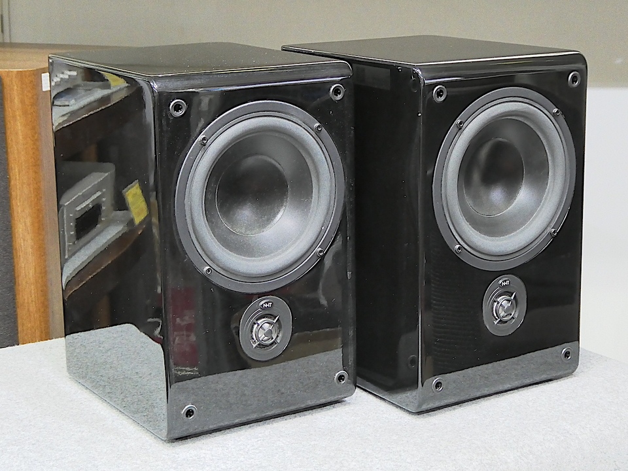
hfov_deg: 27.8
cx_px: 314
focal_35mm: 70
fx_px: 1270
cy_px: 236
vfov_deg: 21.0
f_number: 5
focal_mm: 12.5
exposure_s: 1/10
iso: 1600
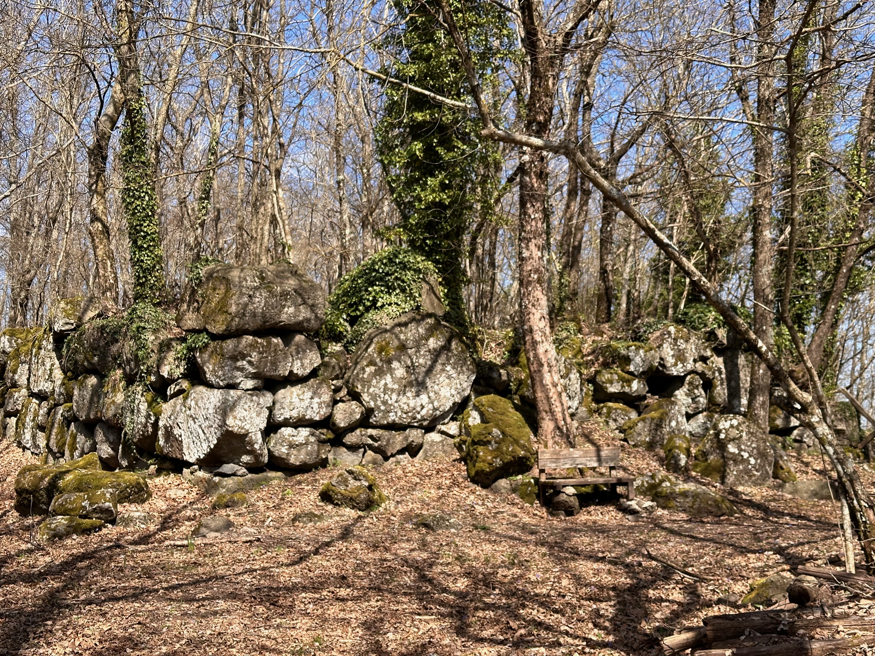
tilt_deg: +5.5
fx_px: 1213
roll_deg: +0.5
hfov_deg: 39.7
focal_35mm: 48
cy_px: 328
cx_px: 438
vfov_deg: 30.3
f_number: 1.78
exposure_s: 1/2114
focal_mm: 6.86
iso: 64
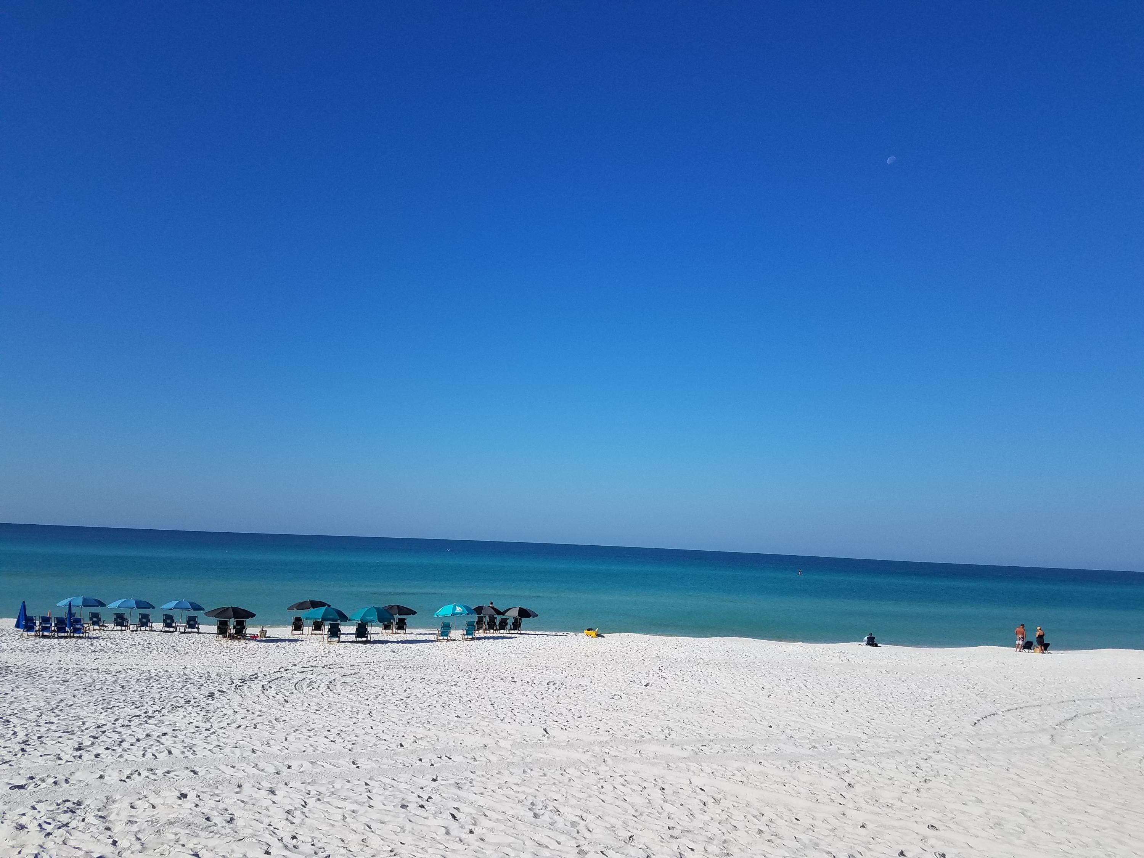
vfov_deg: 53.1
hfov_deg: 67.3
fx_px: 859
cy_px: 429
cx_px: 572
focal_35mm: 26
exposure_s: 1/3744
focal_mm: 4.2
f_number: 1.7
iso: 40
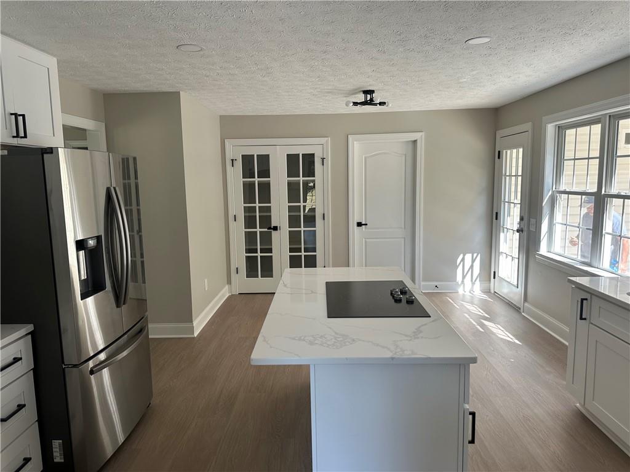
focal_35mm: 24
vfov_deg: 56.8
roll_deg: +1.0
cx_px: 315
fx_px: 437
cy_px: 236
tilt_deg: -7.2
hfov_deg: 71.6
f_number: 1.78
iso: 80
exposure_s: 1/185
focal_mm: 6.86
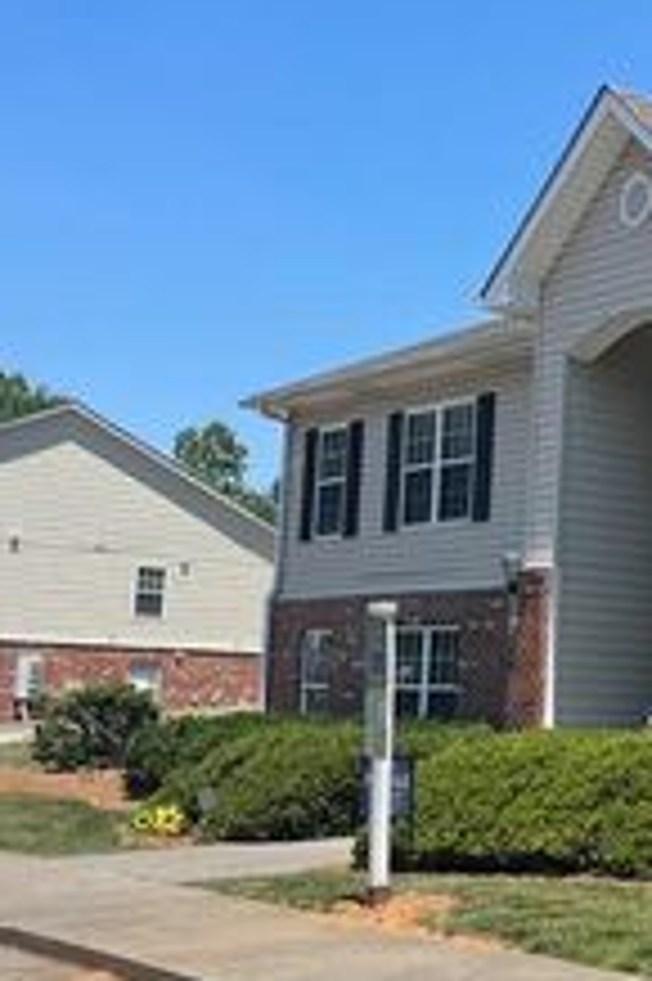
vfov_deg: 32.3
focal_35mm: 62
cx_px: 967
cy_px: 574
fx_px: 1687
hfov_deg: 19.2
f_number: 1.6
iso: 32
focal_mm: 4.2
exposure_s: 1/2132
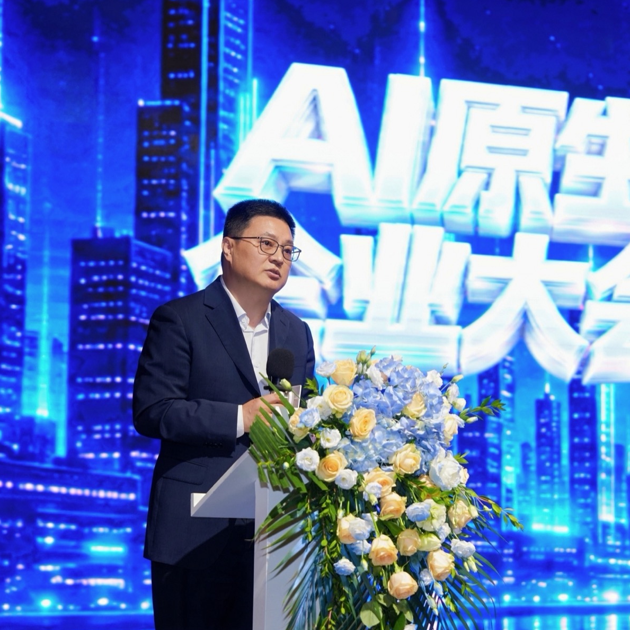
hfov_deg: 19.2
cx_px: 455
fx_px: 1853
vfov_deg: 19.3
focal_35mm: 90
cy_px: 316
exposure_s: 1/48
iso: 800
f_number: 3.2
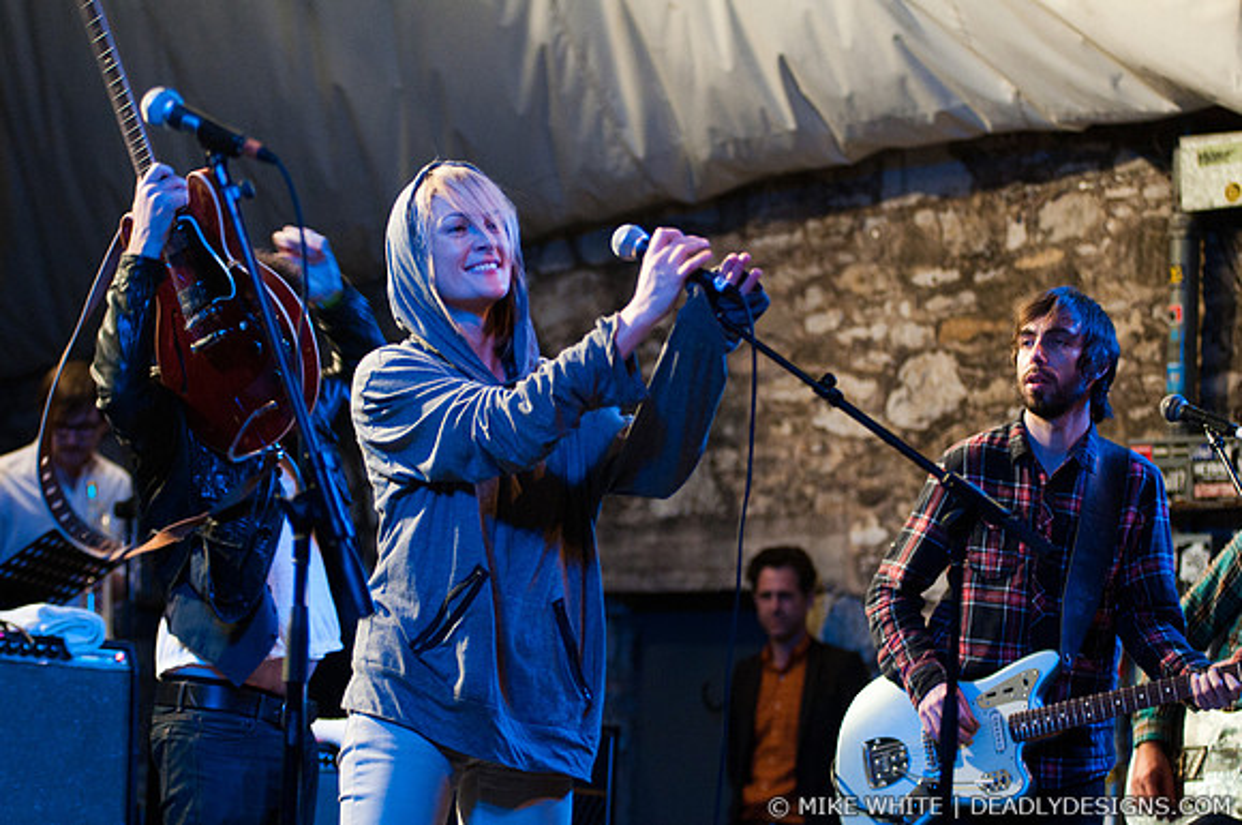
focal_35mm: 120
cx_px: 621
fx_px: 4134
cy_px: 412
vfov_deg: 11.4
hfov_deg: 17.1
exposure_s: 1/125
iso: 1250
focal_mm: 80
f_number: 2.8
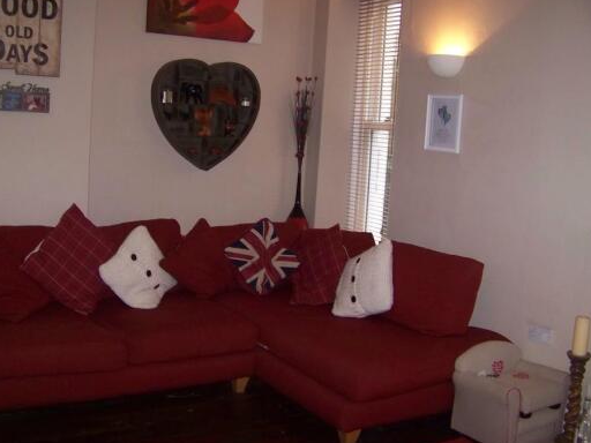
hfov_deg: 45.7
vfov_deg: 35.1
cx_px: 274
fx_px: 700
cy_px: 222
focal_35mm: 41
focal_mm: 5.85
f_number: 2.8
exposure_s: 1/30
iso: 200
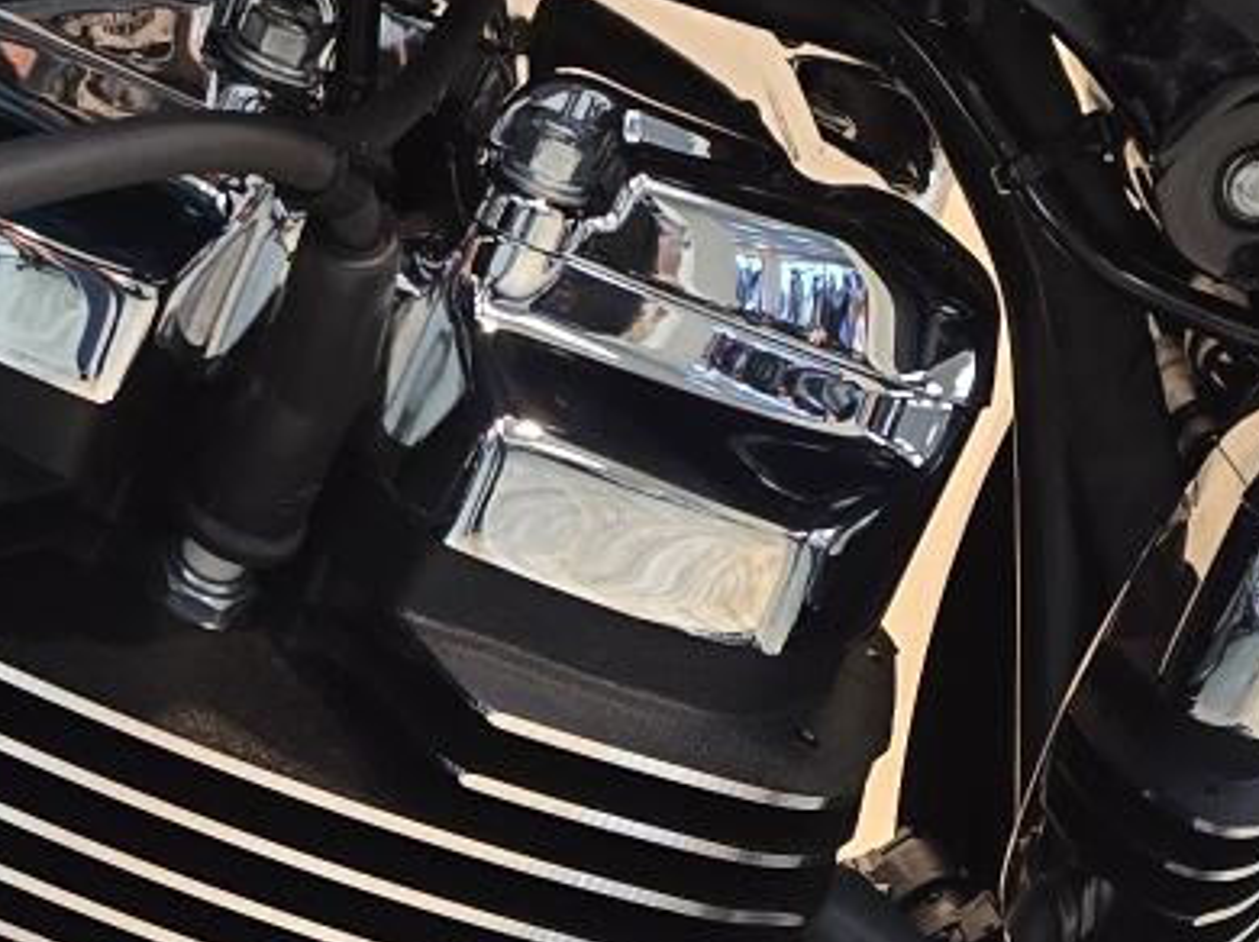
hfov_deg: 16.3
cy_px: 1245
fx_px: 4289
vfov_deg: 12.2
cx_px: -65
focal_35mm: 118
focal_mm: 6.3
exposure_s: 1/120
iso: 320
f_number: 1.7
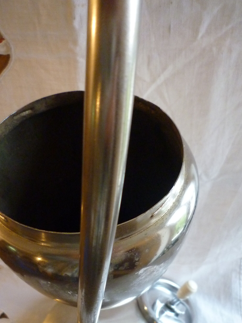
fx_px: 308
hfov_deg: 42.9
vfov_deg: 54.3
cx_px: 110
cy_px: 213
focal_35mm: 33
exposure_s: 1/25
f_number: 2.8
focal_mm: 4.4
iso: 400
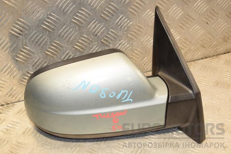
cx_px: 115
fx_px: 411
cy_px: 77
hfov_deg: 31.4
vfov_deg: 21.2
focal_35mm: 64
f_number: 6.3
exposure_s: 1/200
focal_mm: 42
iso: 800
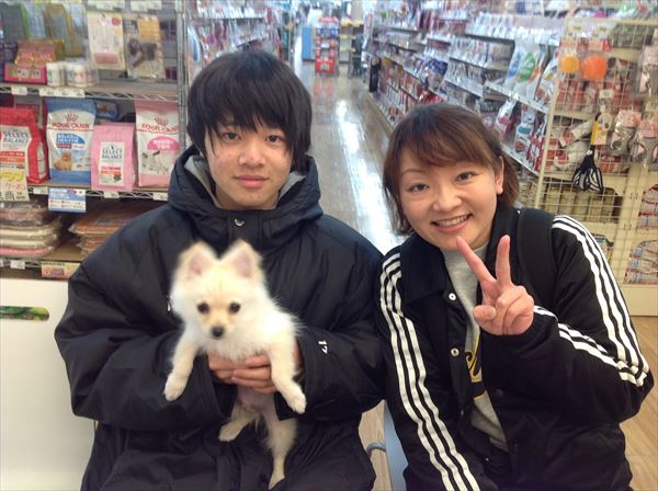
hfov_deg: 52.7
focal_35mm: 35
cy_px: 246
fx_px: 664
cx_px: 329
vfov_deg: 40.6
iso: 50
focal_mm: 4.28
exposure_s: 1/20
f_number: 2.4
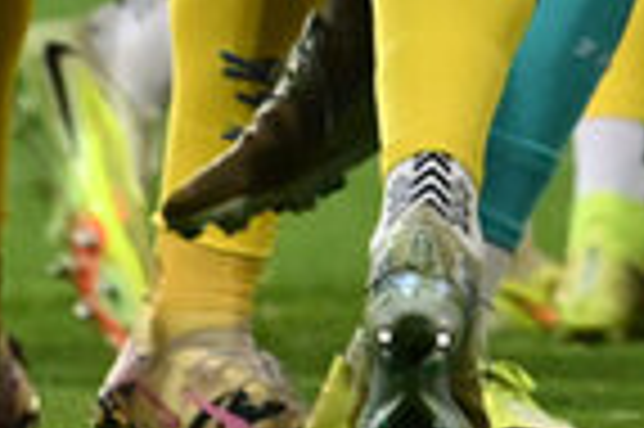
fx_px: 51282
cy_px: -955
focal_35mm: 2870
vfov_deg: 0.5
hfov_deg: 0.7
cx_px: 928
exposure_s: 1/1600
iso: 4000
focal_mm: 400
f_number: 4.5
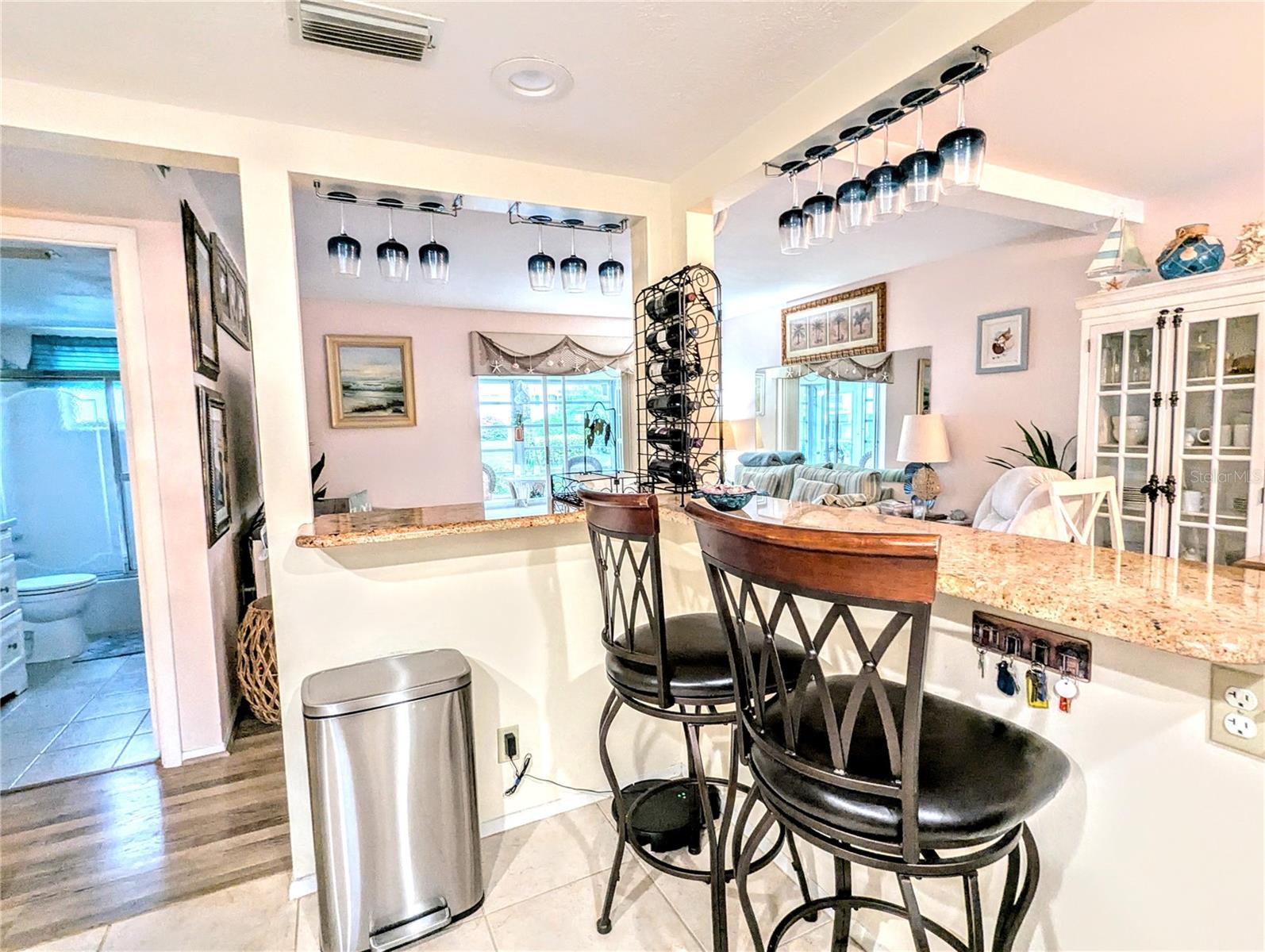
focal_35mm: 16
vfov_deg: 78.2
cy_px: 476
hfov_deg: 94.4
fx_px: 585
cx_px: 632
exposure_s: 1/40
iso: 233
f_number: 2.2
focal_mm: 2.35
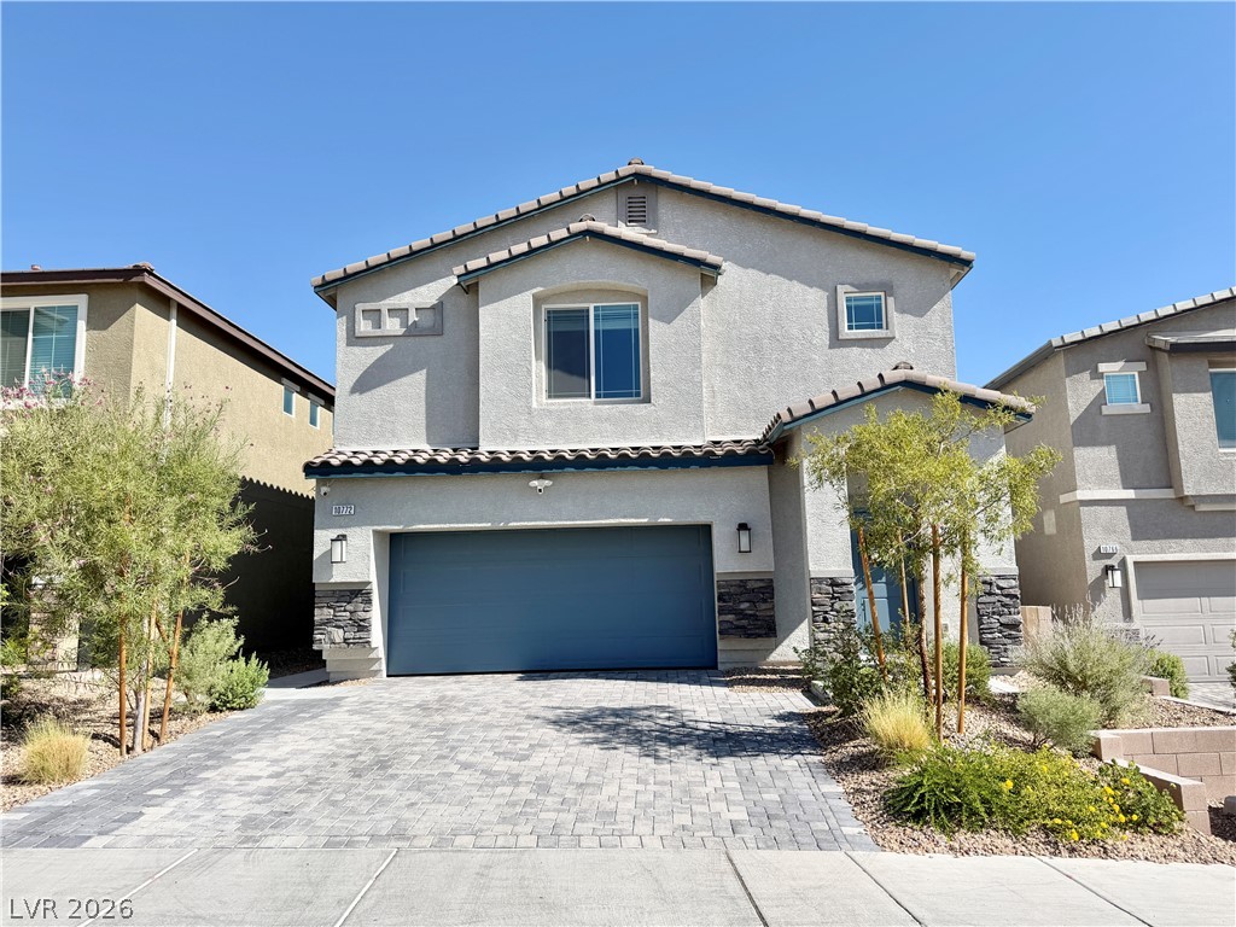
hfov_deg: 71.6
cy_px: 464
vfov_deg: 56.8
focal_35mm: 24
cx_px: 618
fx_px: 857
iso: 80
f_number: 1.78
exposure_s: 1/5319
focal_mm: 6.76
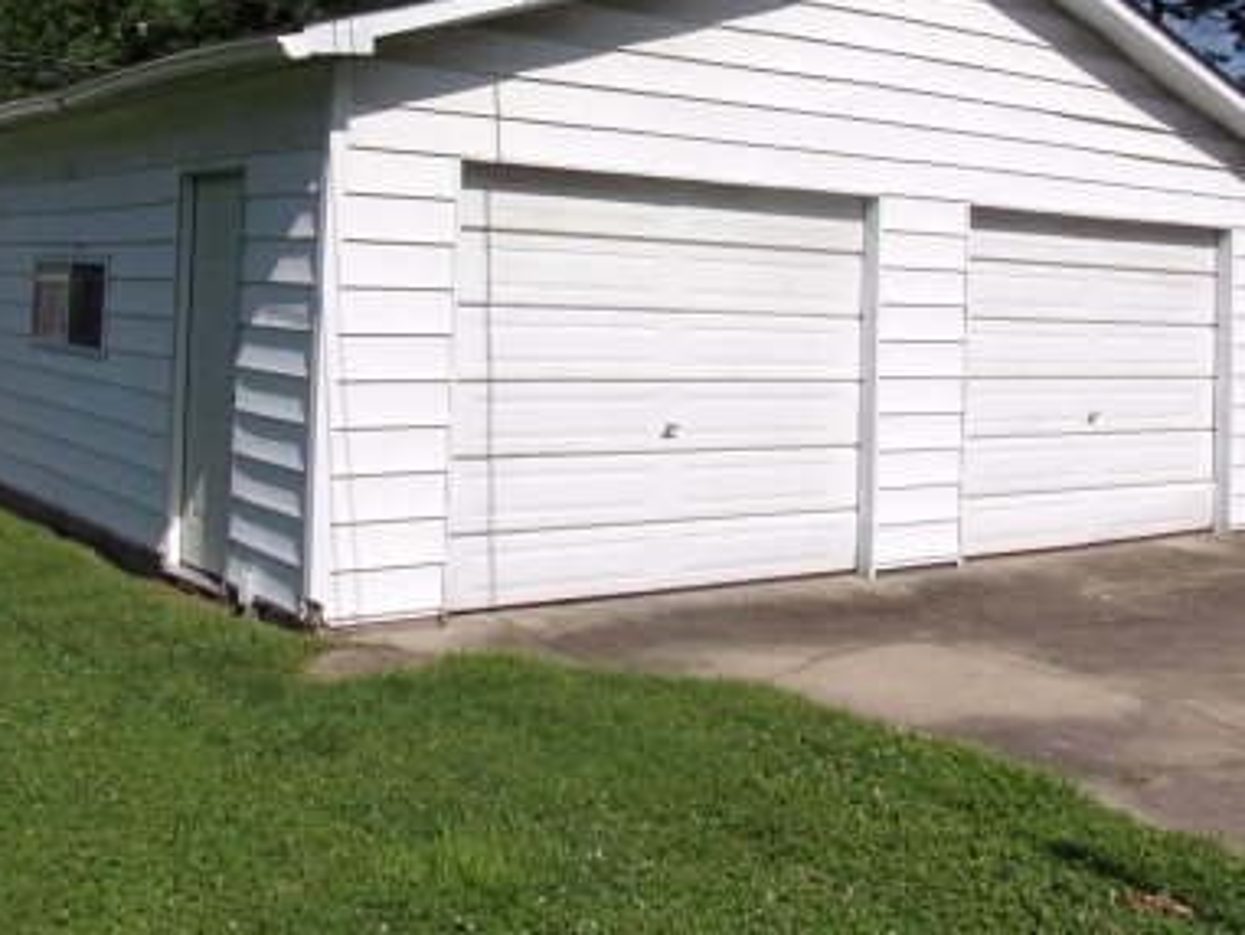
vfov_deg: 33.0
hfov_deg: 44.8
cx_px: 636
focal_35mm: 42
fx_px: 1511
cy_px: 131
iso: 80
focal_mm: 4.3
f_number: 10.8
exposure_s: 1/200
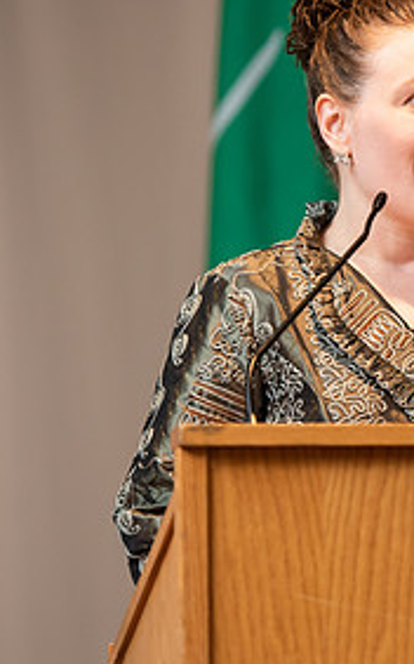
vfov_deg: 6.5
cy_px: 303
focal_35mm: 325
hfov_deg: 4.0
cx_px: 499
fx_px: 5873
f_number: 3.5
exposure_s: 1/200
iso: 1250
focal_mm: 155
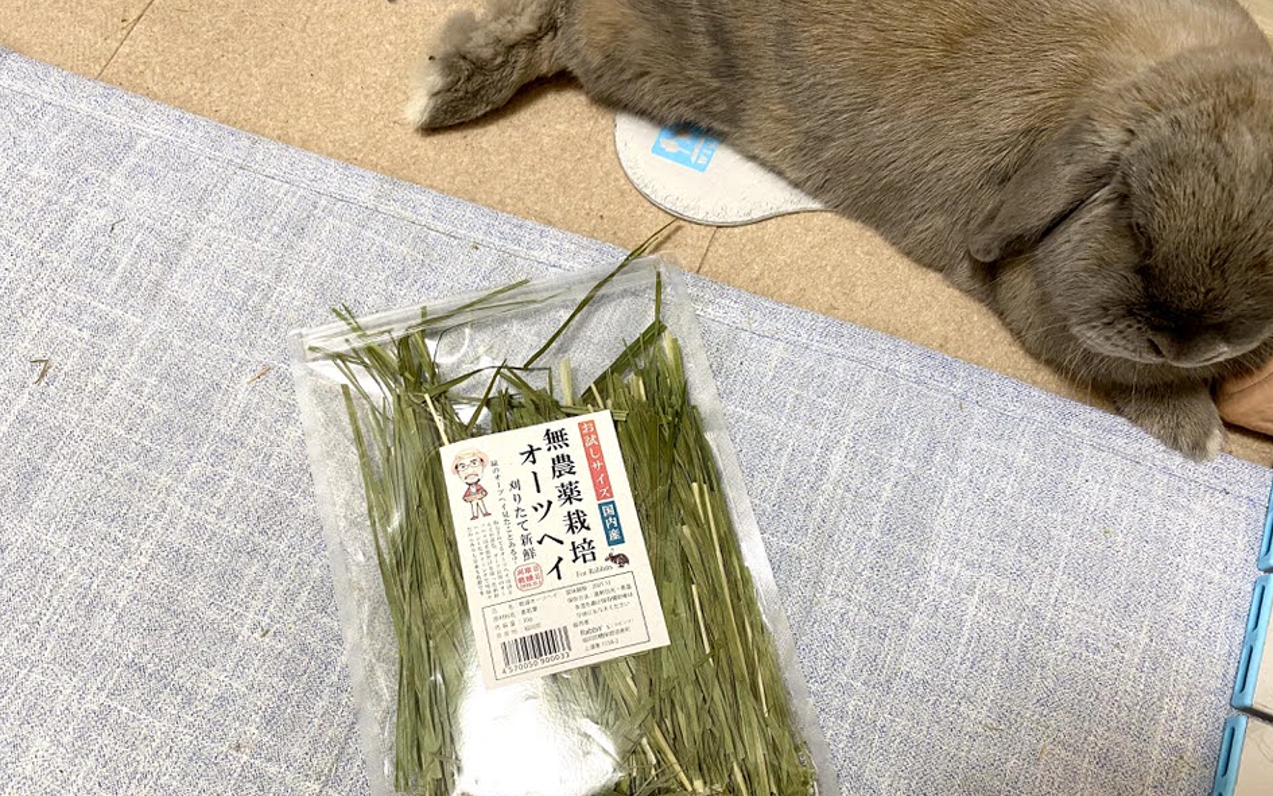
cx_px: 633
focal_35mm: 28
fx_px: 972
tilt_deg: -71.6
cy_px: 467
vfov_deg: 44.4
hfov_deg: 66.5
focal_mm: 4.25
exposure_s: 1/60
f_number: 1.8
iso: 160
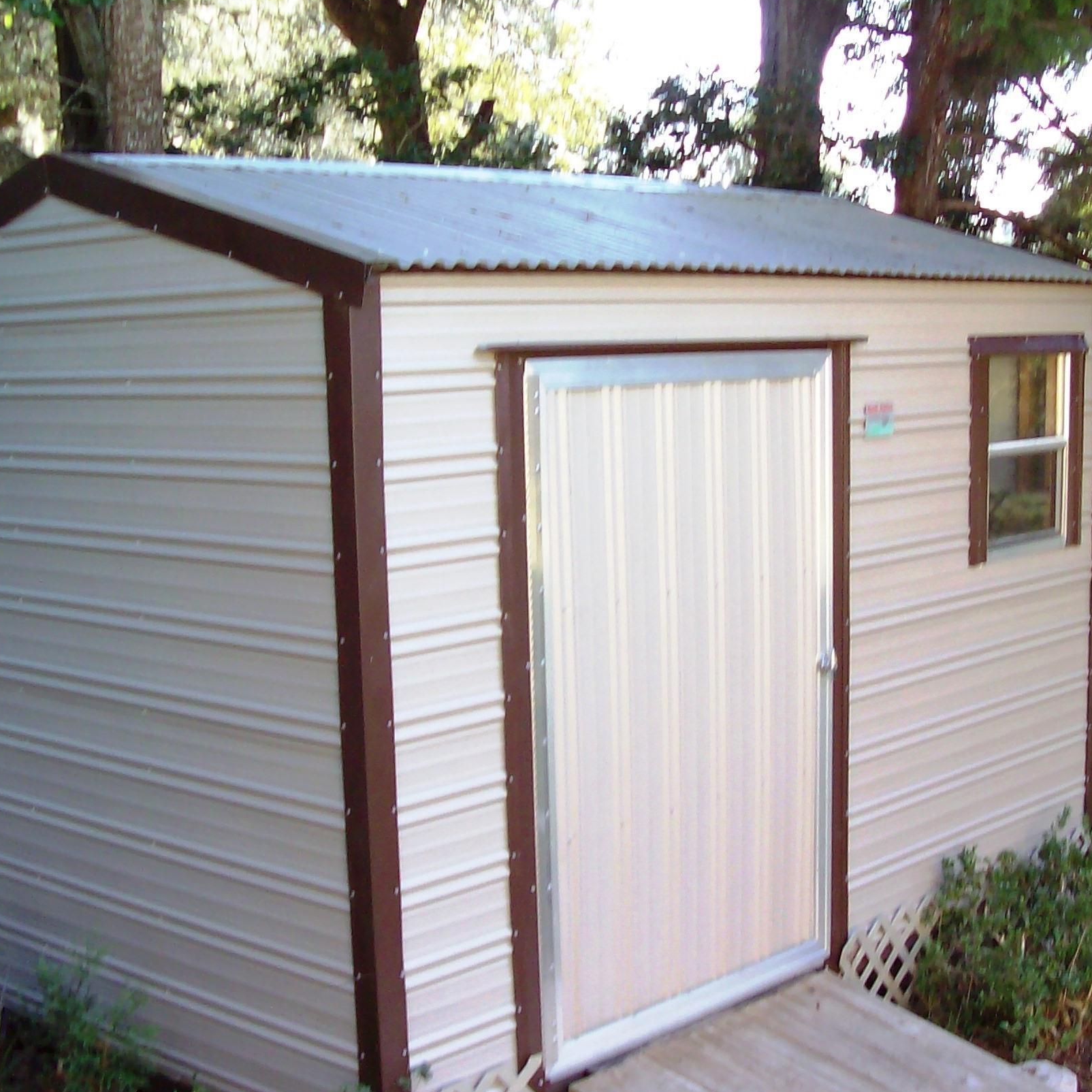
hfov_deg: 33.4
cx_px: 617
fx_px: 1820
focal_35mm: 51
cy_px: 624
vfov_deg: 33.3
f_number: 2.7
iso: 80
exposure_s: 1/78.5
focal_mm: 6
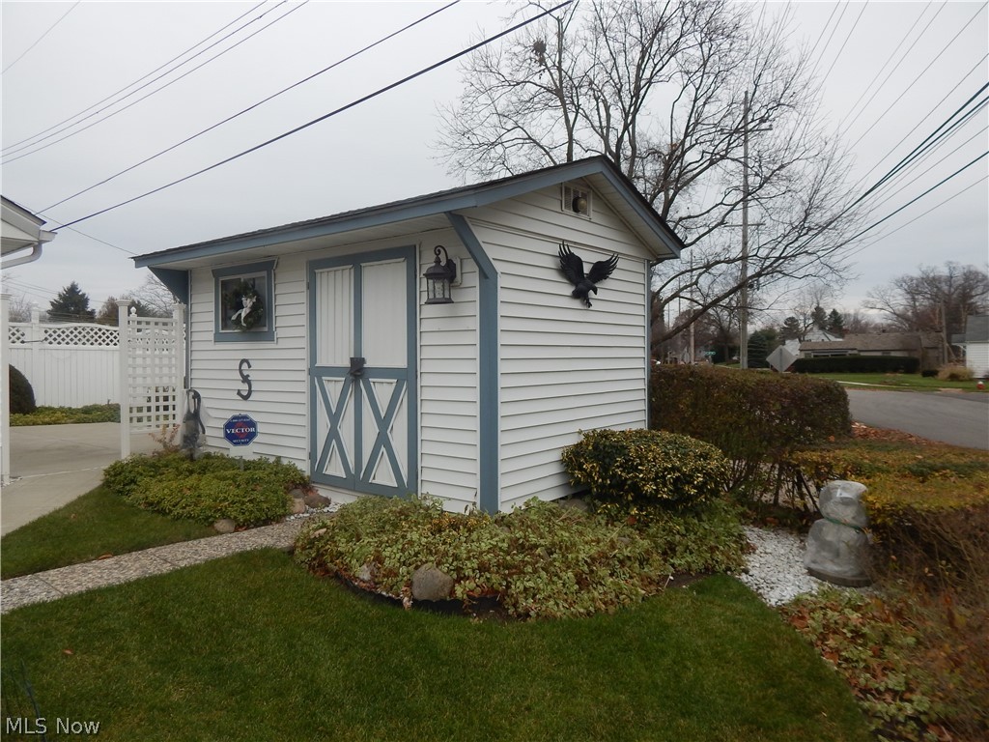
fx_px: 629
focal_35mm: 22
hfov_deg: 76.4
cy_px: 371
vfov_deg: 61.1
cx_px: 494
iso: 125
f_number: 3
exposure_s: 1/640
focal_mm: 4
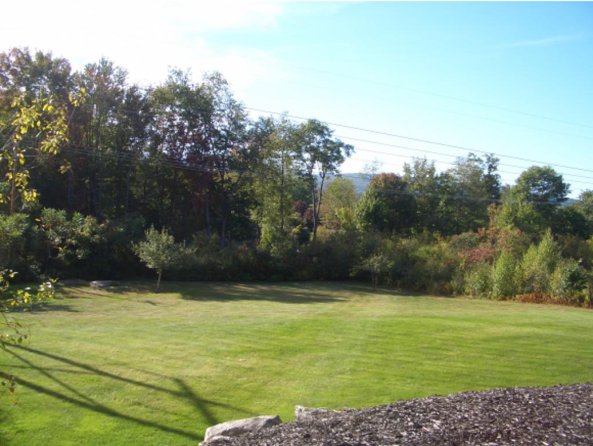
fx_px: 600
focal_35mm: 35
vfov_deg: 40.7
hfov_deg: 52.6
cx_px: 296
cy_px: 223
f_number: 4.3
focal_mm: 5.8
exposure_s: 1/160
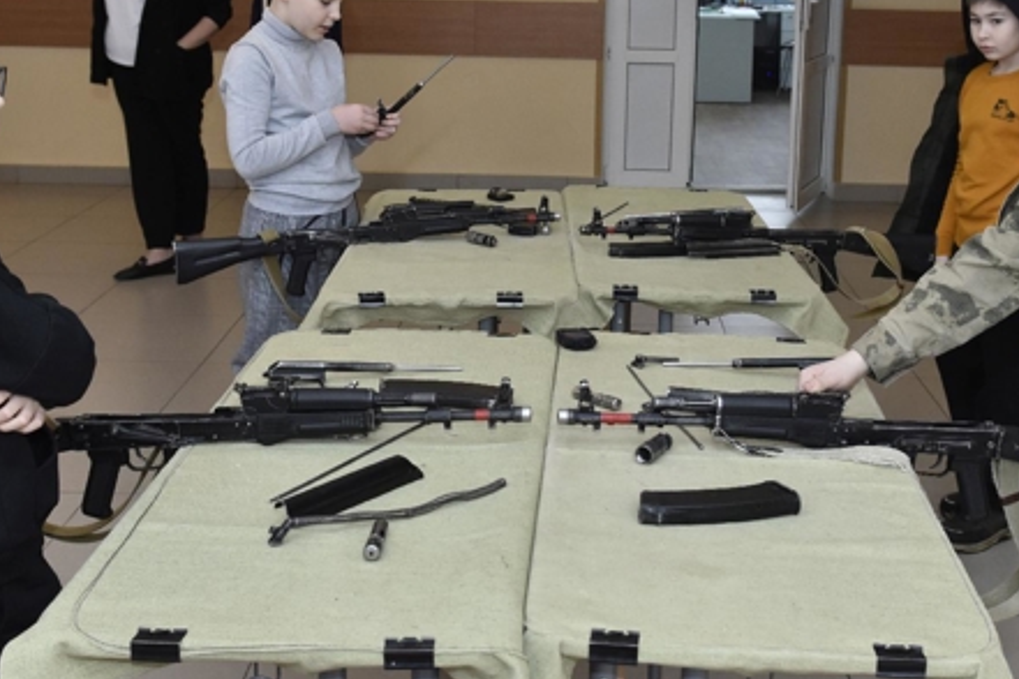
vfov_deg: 26.3
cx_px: 580
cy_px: 219
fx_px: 1443
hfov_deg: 38.8
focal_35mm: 51
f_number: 4.5
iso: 800
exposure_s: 1/200
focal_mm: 20
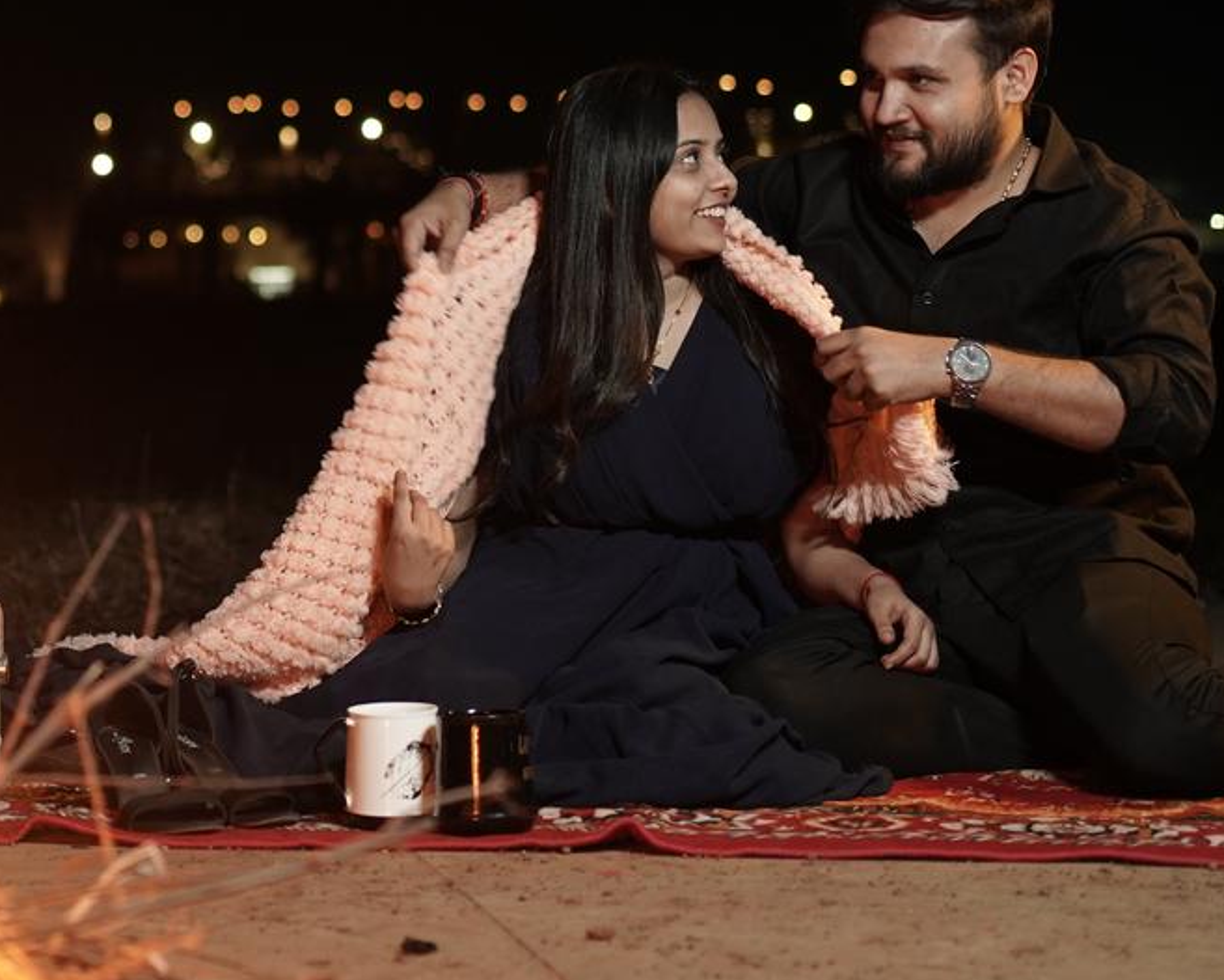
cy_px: 56
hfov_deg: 20.9
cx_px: 175
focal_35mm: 90
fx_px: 3261
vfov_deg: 16.8
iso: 800
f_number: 1.8
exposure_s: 1/160
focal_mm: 35
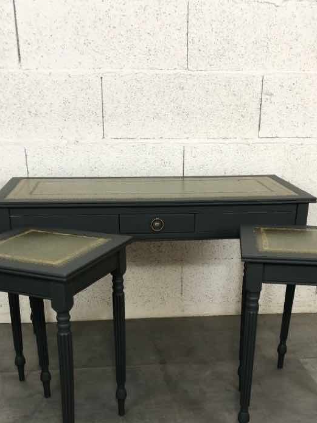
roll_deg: -0.4
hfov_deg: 33.6
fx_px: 525
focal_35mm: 43
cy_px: 305
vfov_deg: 42.8
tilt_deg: -23.0
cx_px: 165
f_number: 1.8
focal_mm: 3.99
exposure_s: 1/20
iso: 32
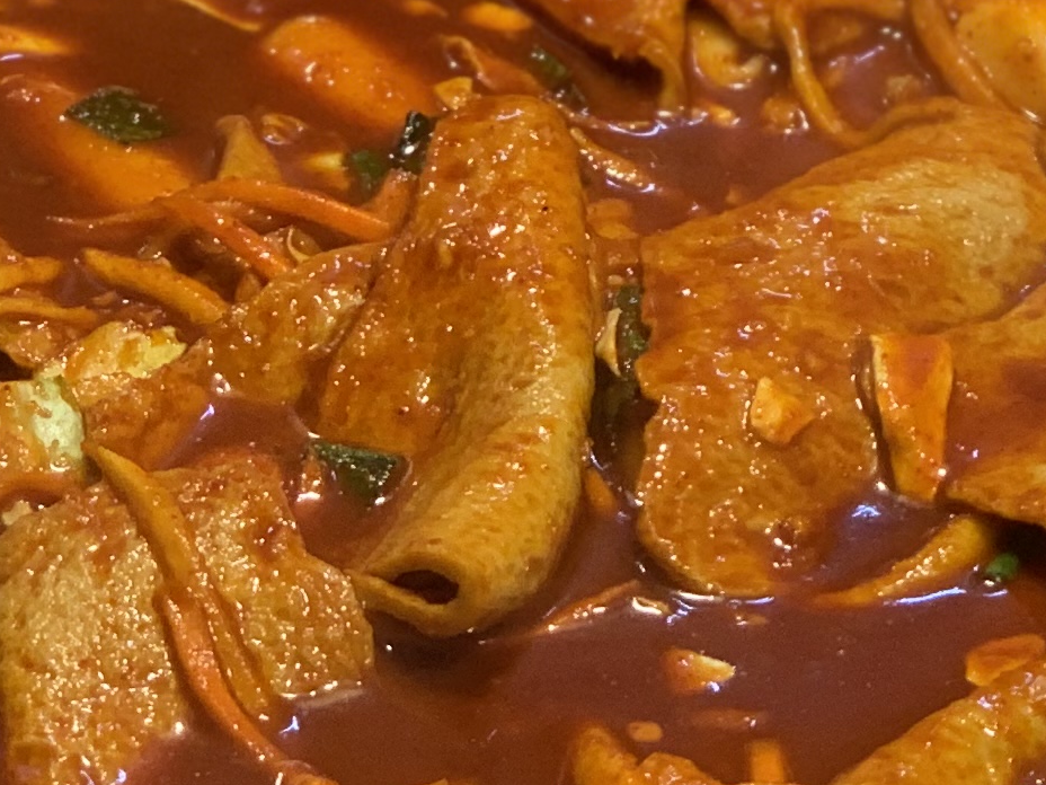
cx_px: 1216
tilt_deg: -32.9
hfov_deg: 8.7
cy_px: 102
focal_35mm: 226
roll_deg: -4.7
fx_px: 6829
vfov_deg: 6.6
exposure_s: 1/120
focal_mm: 6
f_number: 2.4
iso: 100
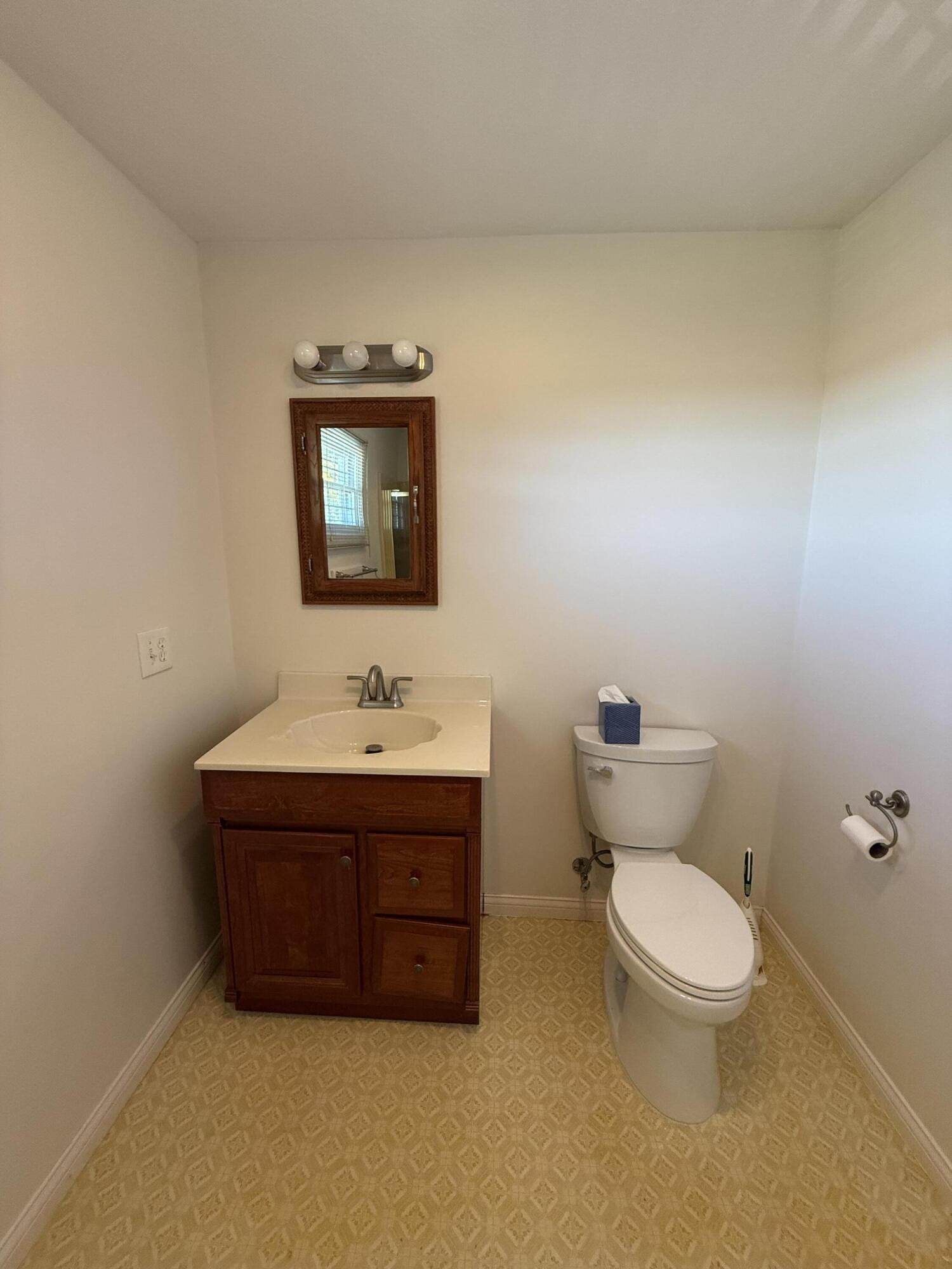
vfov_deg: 102.1
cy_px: 634
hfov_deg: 85.7
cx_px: 476
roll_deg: -0.9
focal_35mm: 14
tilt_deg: -9.2
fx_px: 513
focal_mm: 2.22
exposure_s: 1/60
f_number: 2.2
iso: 250
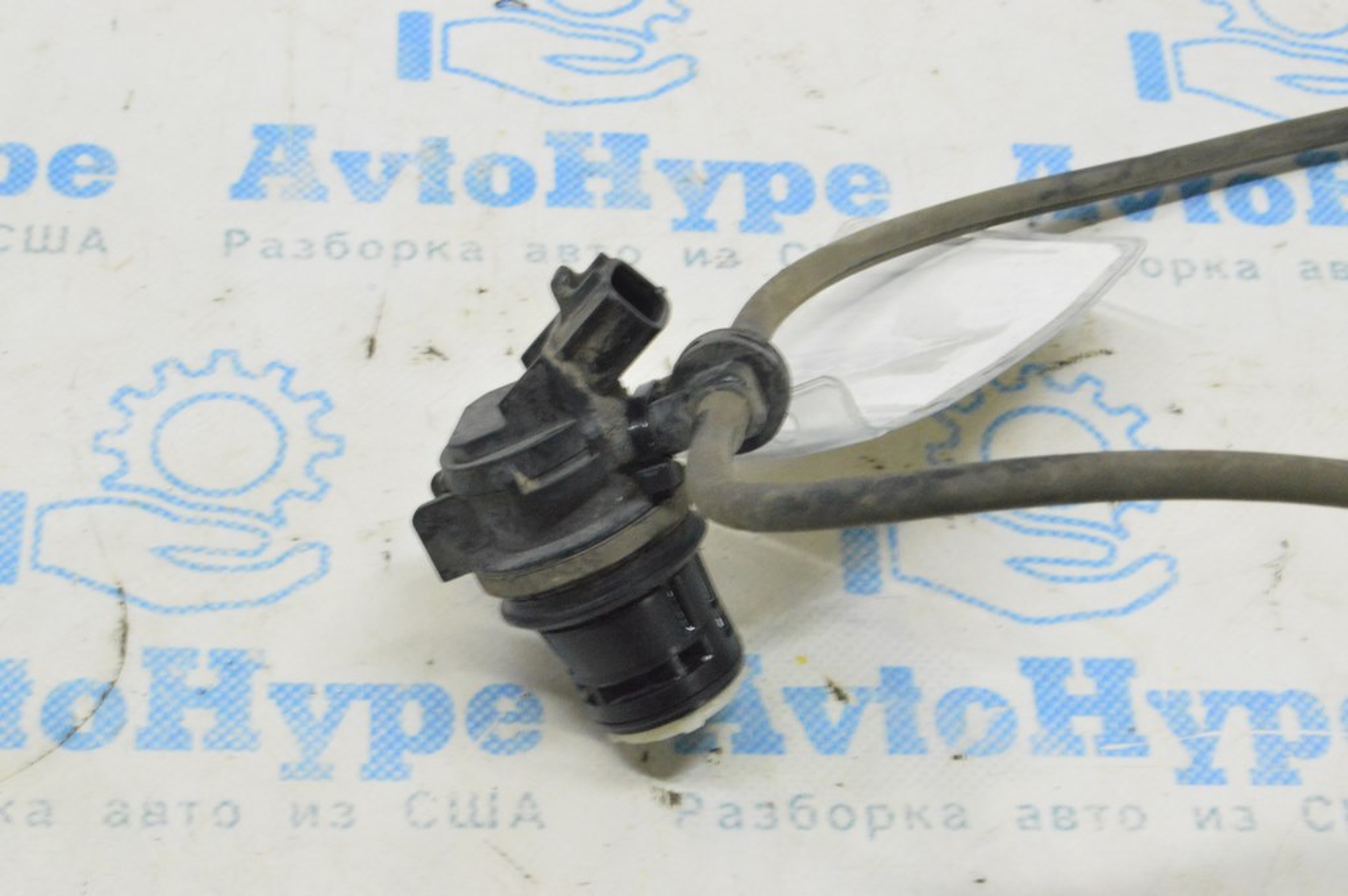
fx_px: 3087
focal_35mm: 82
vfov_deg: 16.5
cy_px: 448
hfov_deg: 24.6
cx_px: 674
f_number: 20
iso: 6400
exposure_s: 1/15
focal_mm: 55
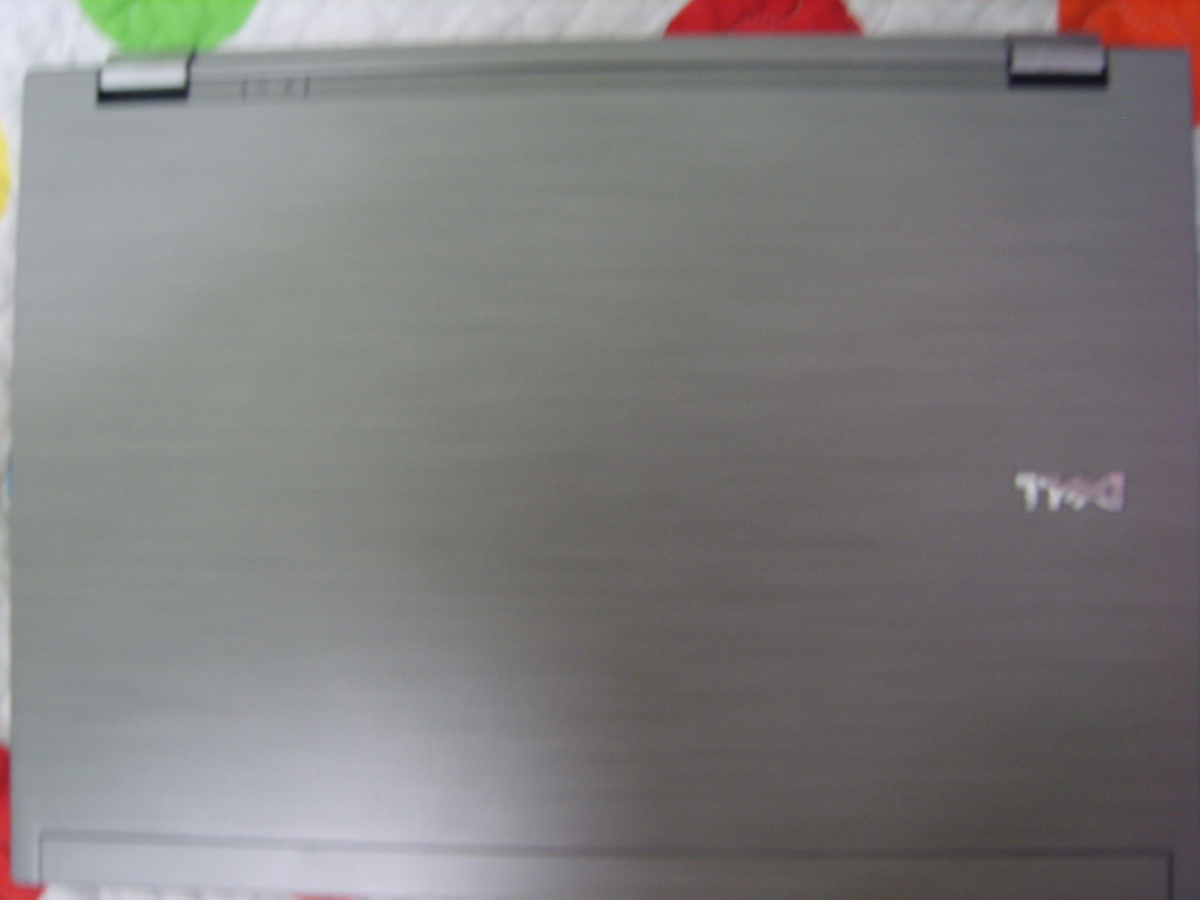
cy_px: 450
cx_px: 600
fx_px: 1213
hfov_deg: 52.6
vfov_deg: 40.7
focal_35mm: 35
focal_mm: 7.4
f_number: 2.8
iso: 123
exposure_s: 1/6
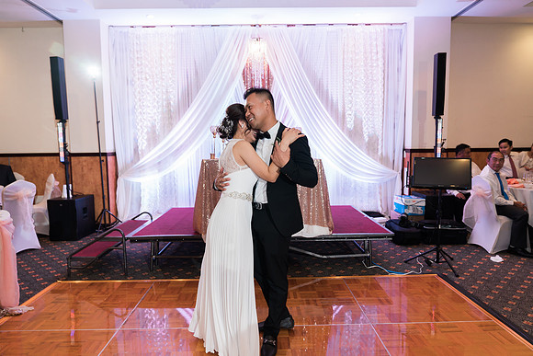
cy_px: 178
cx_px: 266
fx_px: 355
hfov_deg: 73.7
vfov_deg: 53.2
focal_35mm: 24
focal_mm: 24
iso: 800
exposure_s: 1/160
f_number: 2.8
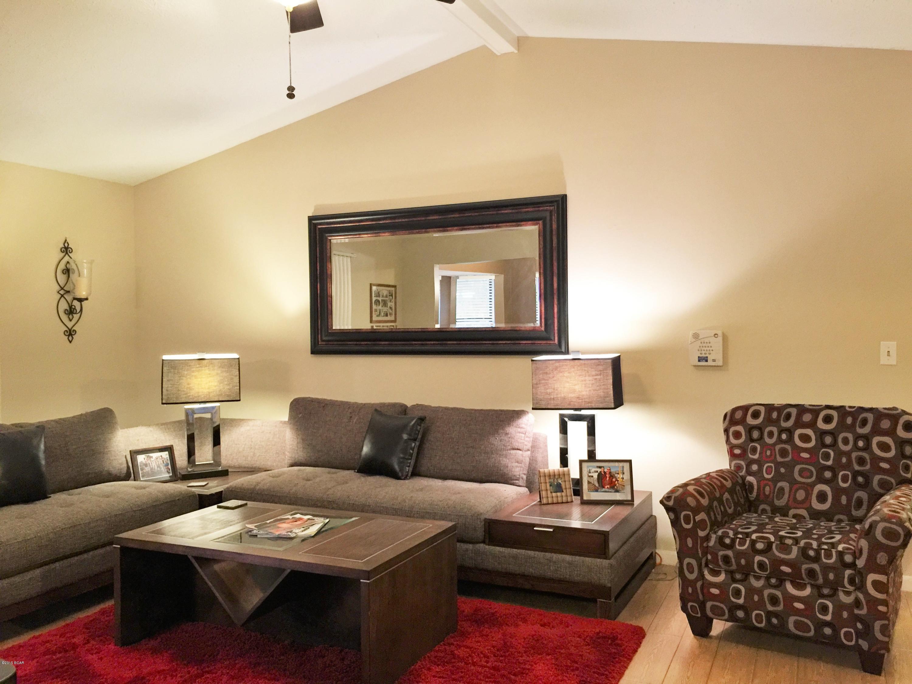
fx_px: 764
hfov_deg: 61.7
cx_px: 456
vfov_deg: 48.2
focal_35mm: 29
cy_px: 342
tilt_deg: -1.2
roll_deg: +0.4
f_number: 2.2
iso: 125
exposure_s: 1/10
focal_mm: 4.15
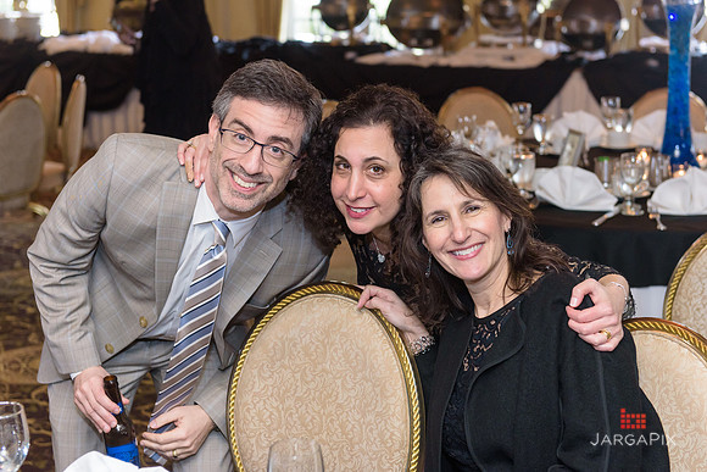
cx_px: 366
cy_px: 197
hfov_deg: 30.6
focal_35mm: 66
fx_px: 1292
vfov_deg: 20.7
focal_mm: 56
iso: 1600
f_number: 3.2
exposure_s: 1/125
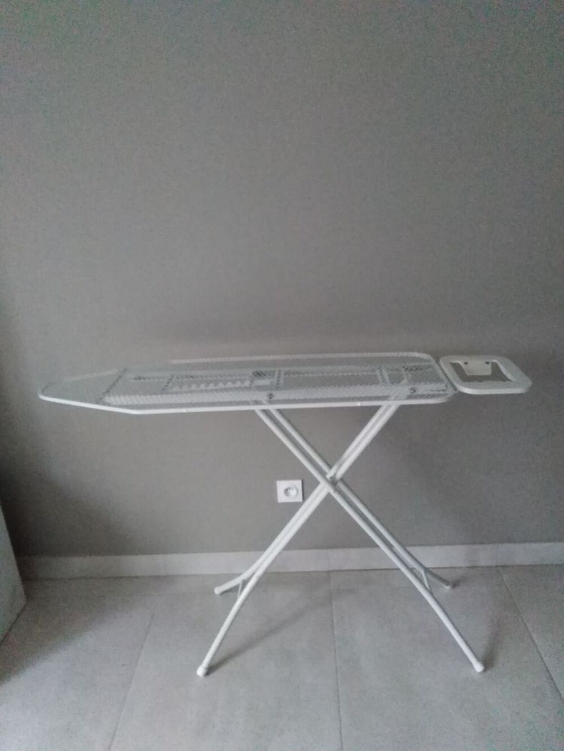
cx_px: 282
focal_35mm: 26
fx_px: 565
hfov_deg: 53.1
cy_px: 376
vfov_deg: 67.3
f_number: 2.2
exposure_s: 1/12.5
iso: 1974
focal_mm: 3.46
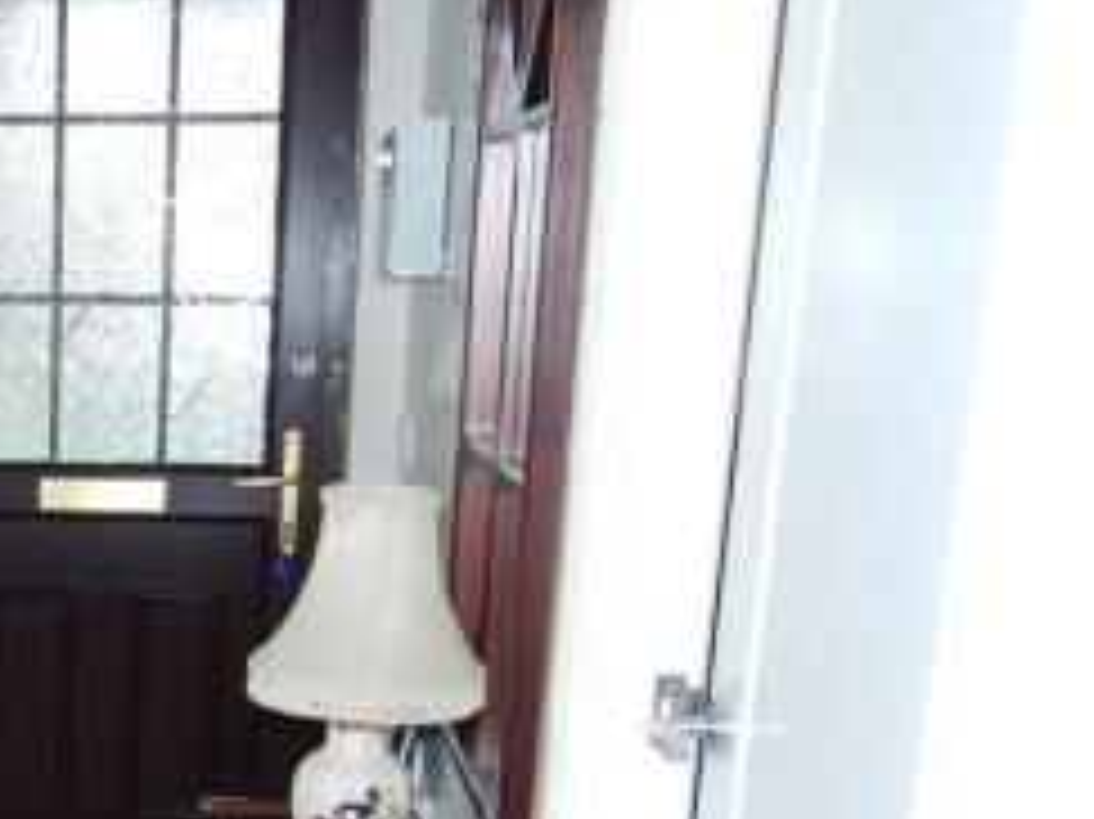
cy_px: 821
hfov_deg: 29.5
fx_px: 1895
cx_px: -61
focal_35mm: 60
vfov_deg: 23.4
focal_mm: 4.5
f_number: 3.7
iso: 250
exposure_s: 1/30
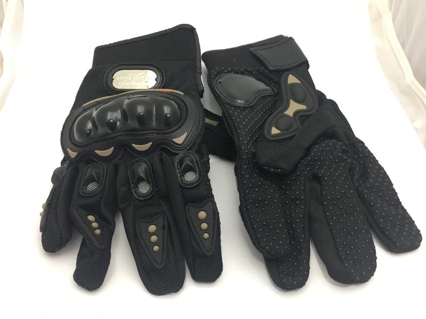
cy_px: 160
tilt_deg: -52.9
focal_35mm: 29
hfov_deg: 61.7
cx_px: 213
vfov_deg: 48.2
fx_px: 357
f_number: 2.2
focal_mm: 4.15
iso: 200
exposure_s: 1/17
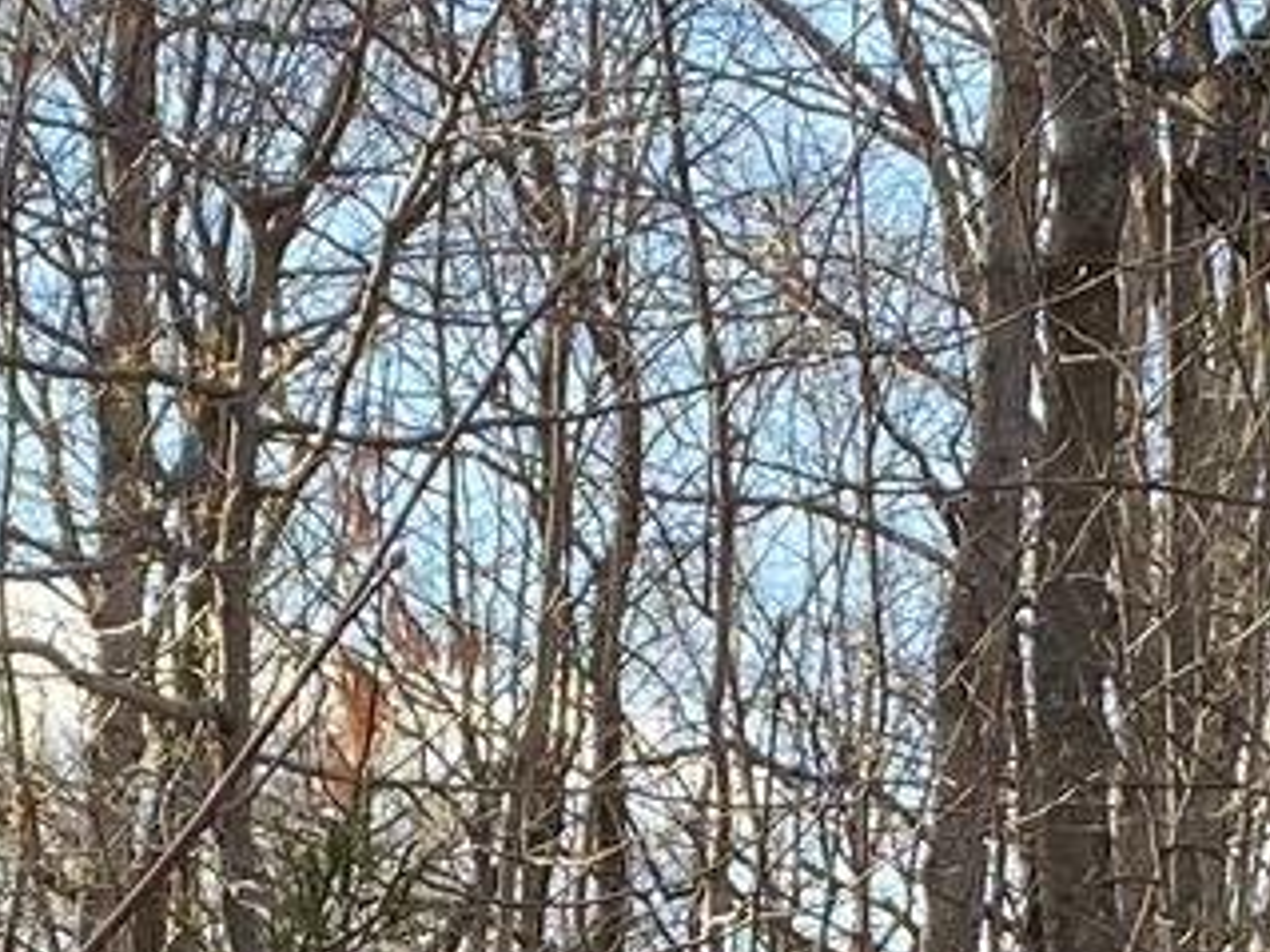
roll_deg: -2.4
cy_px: 1649
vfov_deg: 8.6
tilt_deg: +0.9
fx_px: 6125
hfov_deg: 11.8
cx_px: 350
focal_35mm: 167
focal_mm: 4.25
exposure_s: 1/519
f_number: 1.8
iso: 32
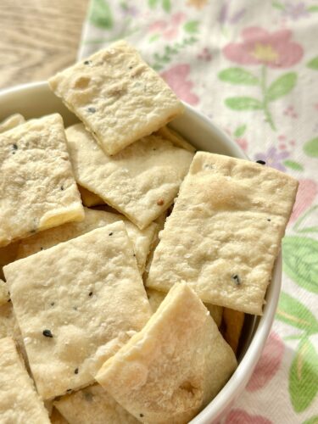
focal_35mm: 48
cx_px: 159
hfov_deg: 30.3
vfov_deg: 39.7
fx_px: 588
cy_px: 212
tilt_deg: -61.6
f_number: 1.78
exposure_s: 1/1639
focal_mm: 6.86
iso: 80
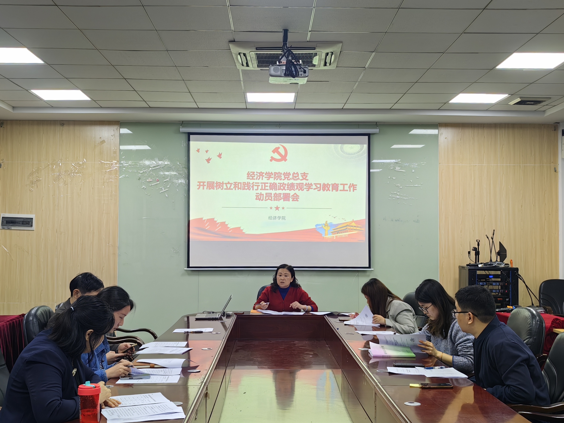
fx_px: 635
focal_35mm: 39
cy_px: 212
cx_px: 282
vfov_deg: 36.8
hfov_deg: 47.9
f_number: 2
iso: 100
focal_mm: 5.75
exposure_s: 1/100
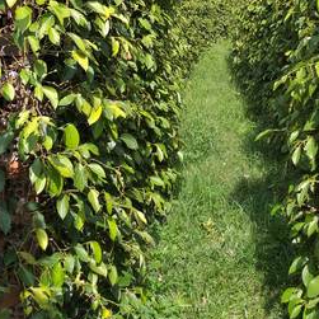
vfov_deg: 30.3
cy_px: 61
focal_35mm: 55
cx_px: 222
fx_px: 573
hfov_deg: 30.8
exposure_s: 1/882
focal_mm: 3.93
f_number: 1.7
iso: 40
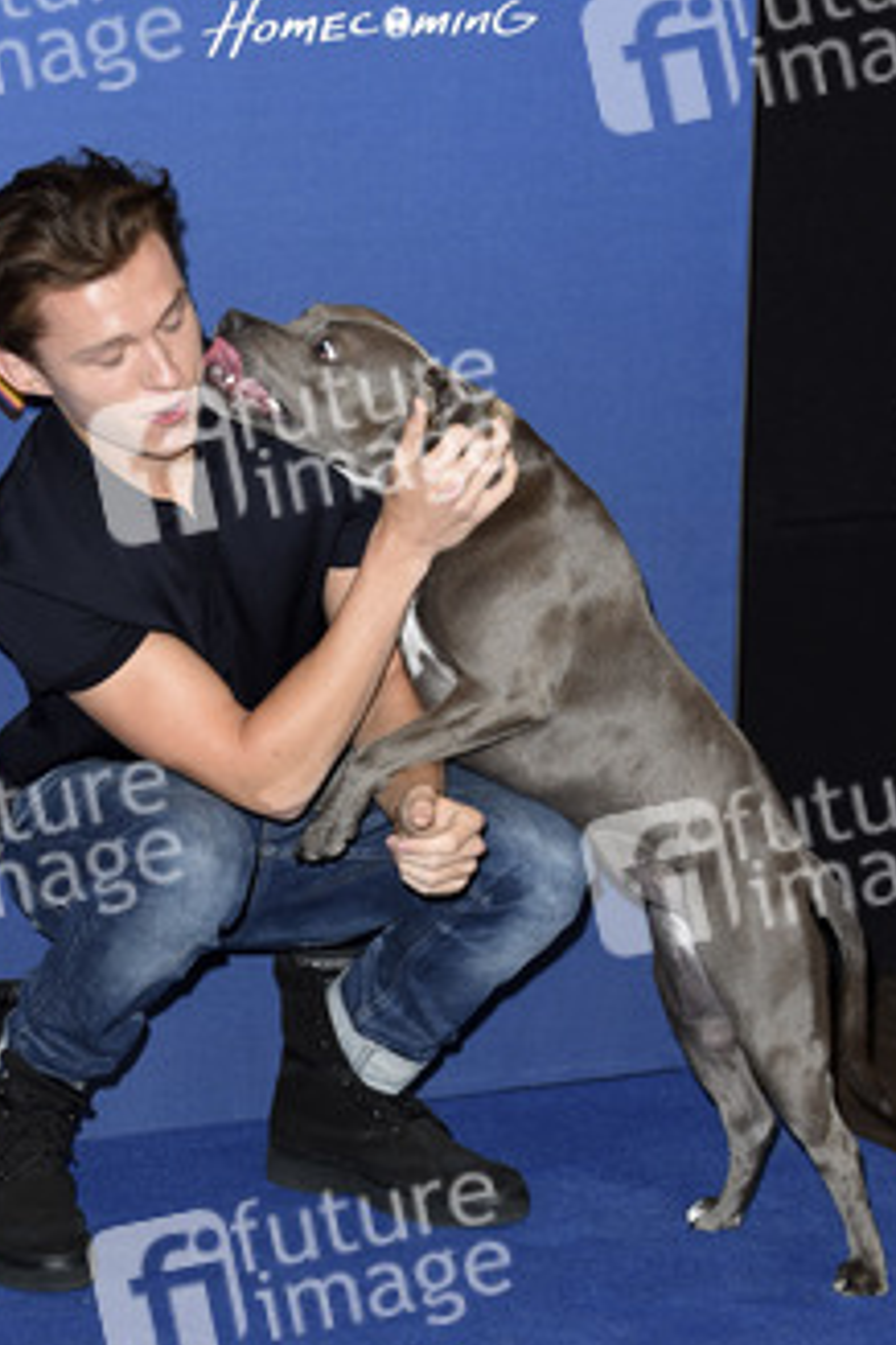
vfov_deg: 17.1
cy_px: 654
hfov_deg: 11.4
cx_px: 421
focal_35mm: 120
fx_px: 4480
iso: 1000
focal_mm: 98
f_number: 5.6
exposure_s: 1/250
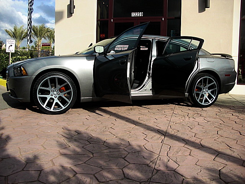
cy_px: 92
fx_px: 255
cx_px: 122
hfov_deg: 51.4
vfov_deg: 39.7
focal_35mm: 36
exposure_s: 1/800
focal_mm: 6.3
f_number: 2.8
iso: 50
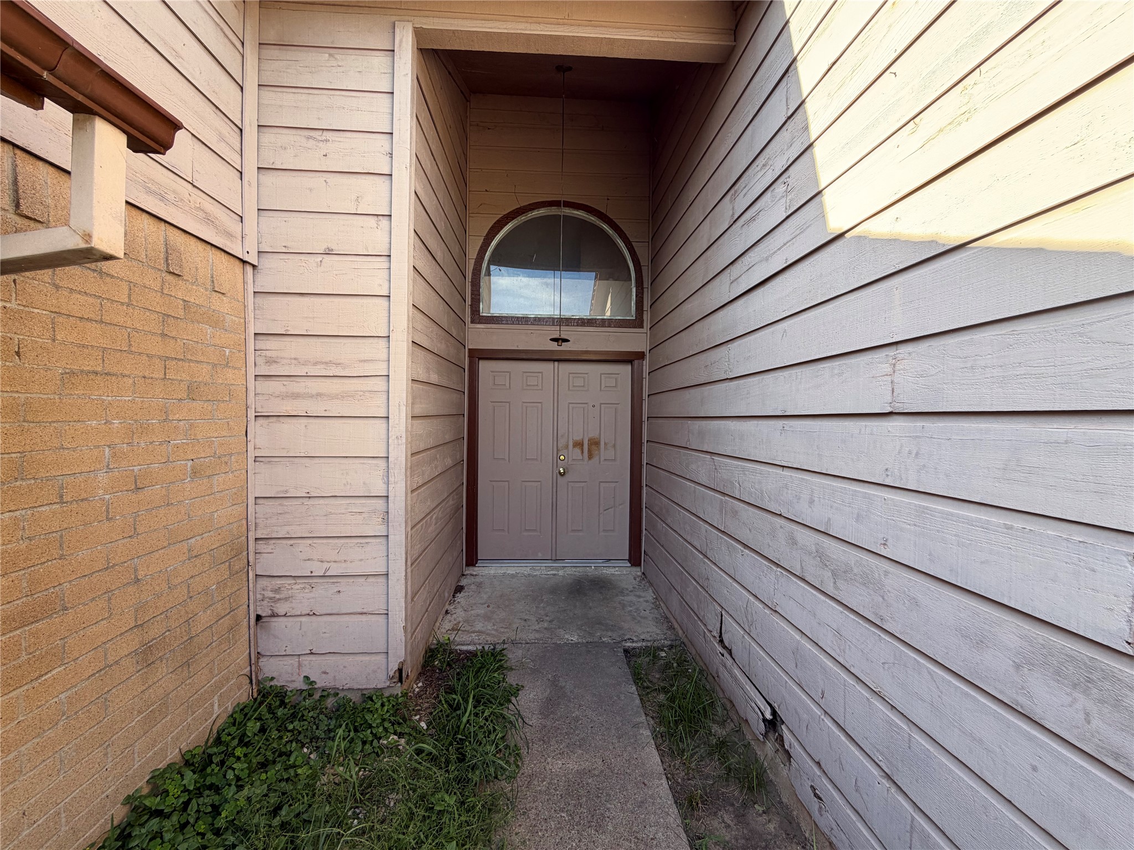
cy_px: 425
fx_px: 459
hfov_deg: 102.1
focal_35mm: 14
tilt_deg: -0.7
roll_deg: -1.0
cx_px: 567
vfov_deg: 85.7
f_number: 2.2
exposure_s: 1/153
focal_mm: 2.22
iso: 40
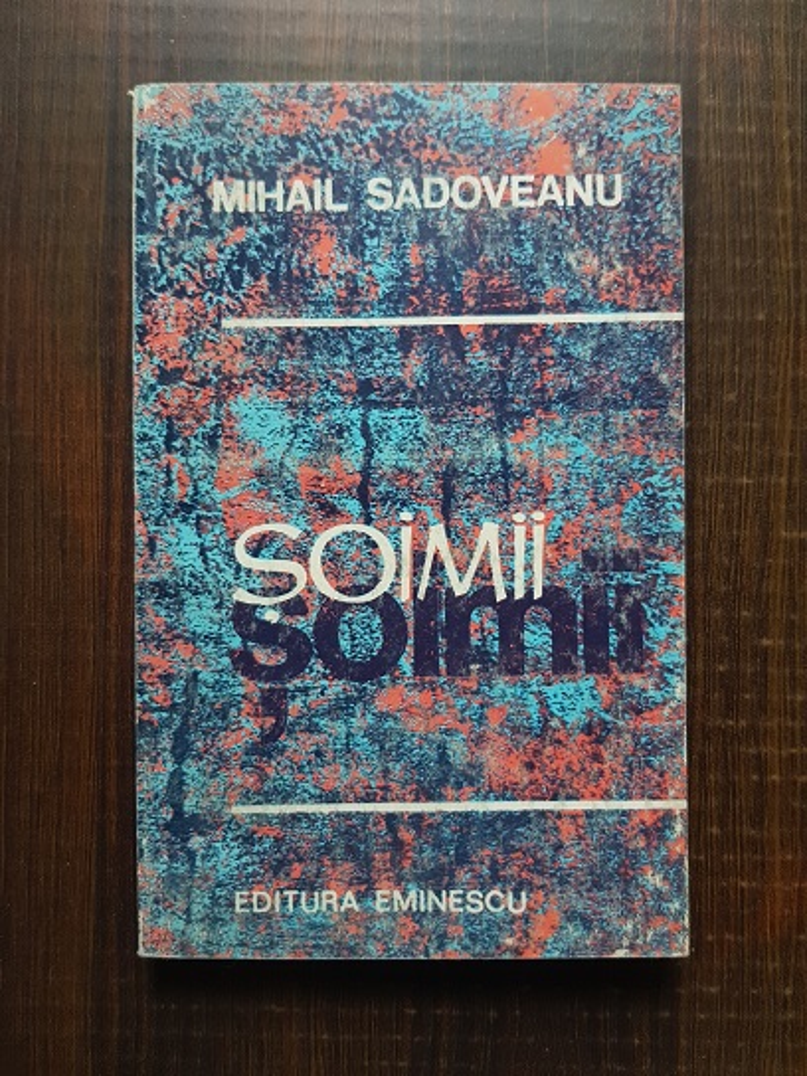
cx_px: 404
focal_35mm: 26
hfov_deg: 53.1
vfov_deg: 67.3
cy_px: 538
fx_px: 808
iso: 200
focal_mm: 4.3
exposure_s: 1/23
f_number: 1.7
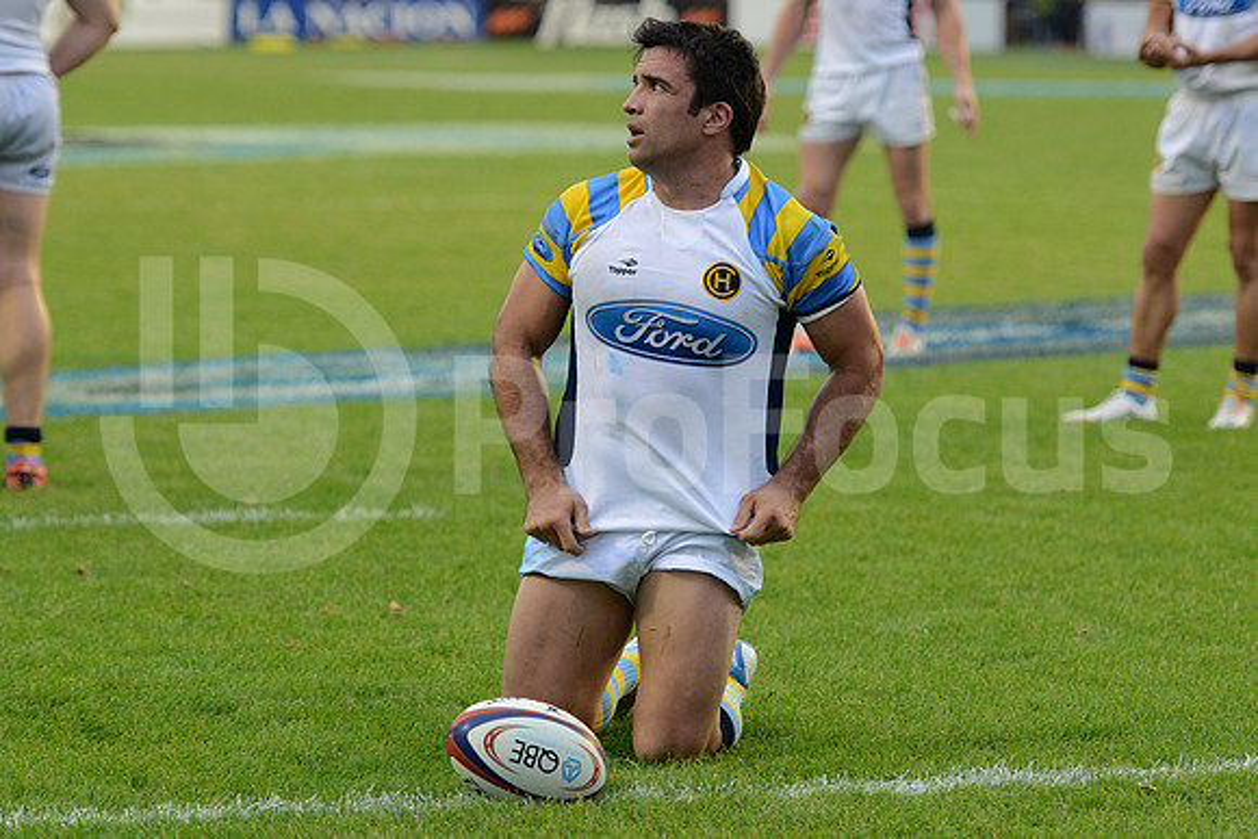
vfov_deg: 8.1
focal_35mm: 170
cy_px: 420
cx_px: 629
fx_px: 5942
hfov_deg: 12.1
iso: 2000
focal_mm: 170
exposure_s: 1/500
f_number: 4
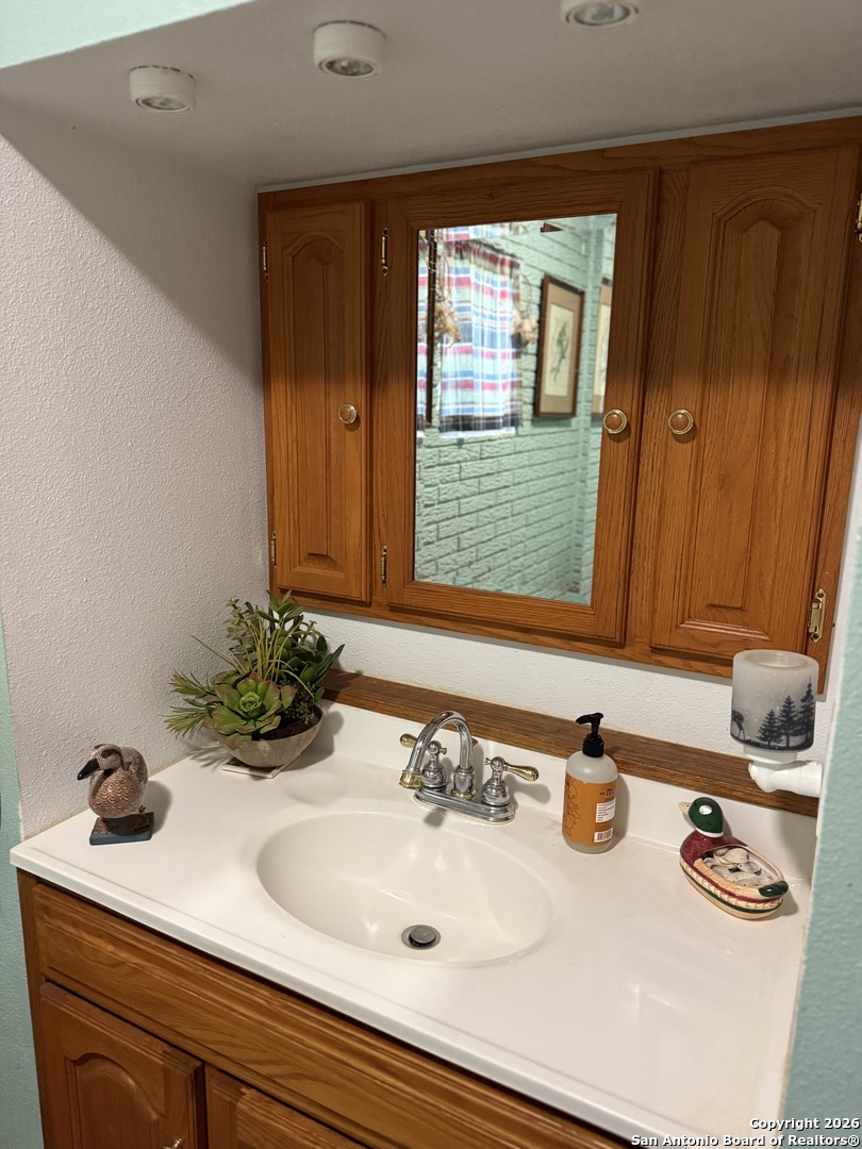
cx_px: 431
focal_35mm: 24
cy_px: 574
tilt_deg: -11.7
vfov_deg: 71.6
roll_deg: +0.1
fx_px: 797
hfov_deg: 56.8
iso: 640
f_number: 1.78
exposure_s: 1/40
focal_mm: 6.76
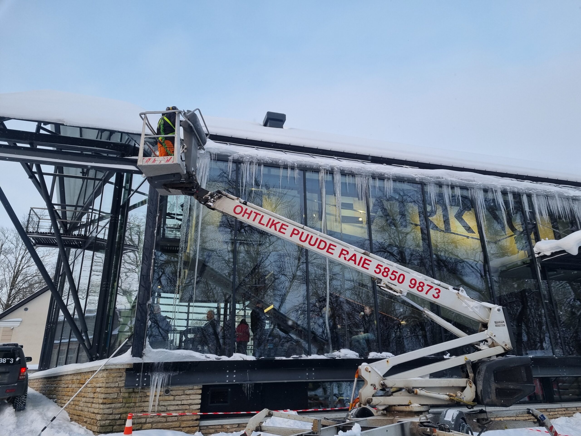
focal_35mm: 26
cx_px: 290
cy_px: 218
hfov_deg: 67.3
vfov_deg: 53.1
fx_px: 436
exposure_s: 1/344
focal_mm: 5.4
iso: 50
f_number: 1.8
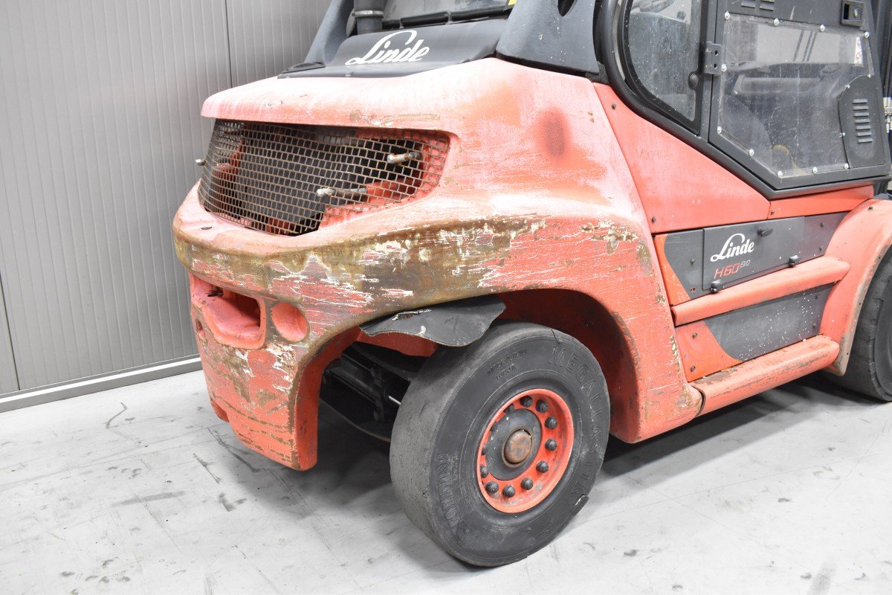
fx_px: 780
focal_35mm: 32
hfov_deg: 59.5
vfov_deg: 41.7
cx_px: 446
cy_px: 298
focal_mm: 21
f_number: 5
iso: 1600
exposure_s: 1/20
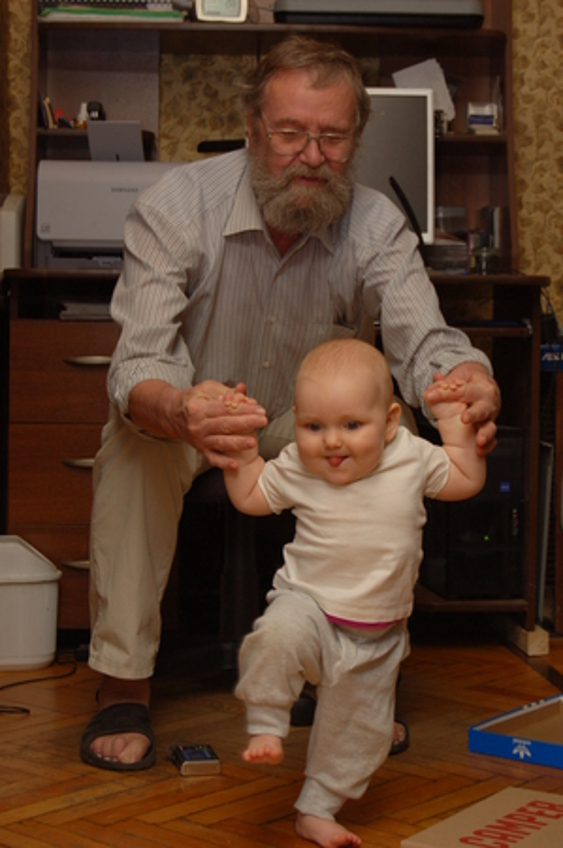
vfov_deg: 29.3
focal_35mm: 69
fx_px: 1622
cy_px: 424
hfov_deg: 19.7
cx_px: 282
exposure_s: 1/60
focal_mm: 46
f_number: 5.3
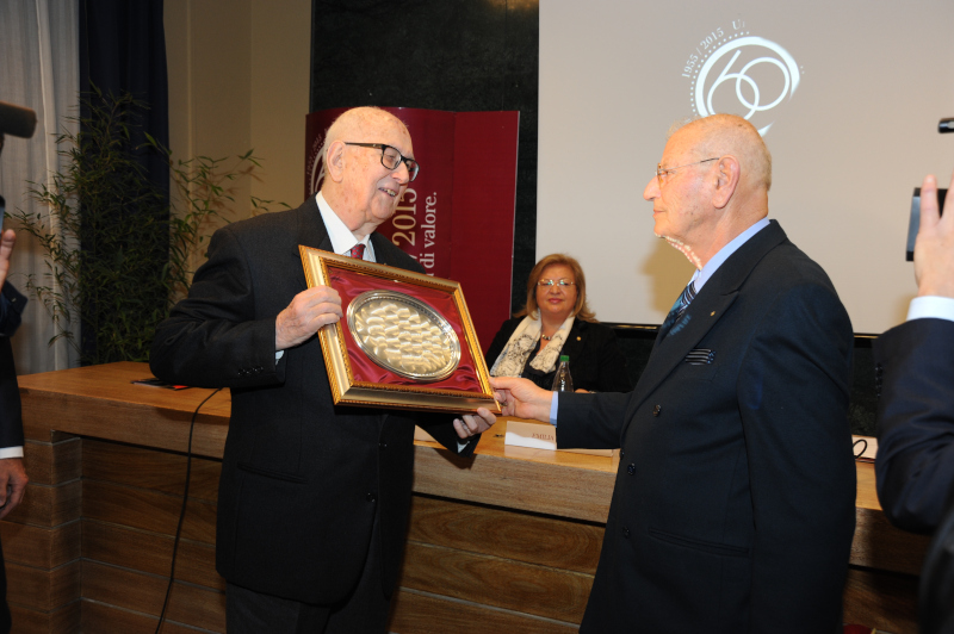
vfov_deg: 41.0
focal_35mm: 32
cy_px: 317
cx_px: 477
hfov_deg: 58.8
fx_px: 847
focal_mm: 32
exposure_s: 1/60
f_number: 5.6
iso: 800
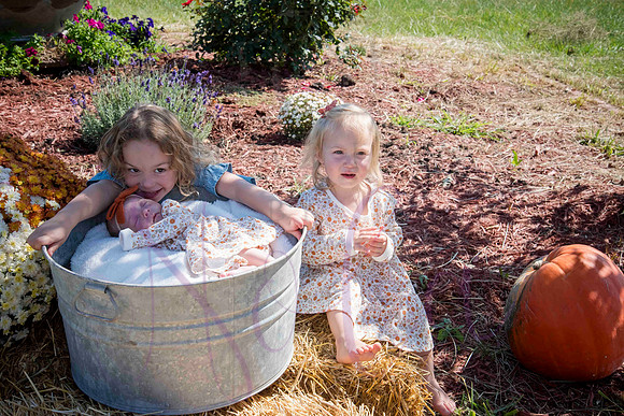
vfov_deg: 26.0
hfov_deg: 38.2
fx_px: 902
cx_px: 312
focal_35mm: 52
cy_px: 208
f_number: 11
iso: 400
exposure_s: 1/320
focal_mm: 52
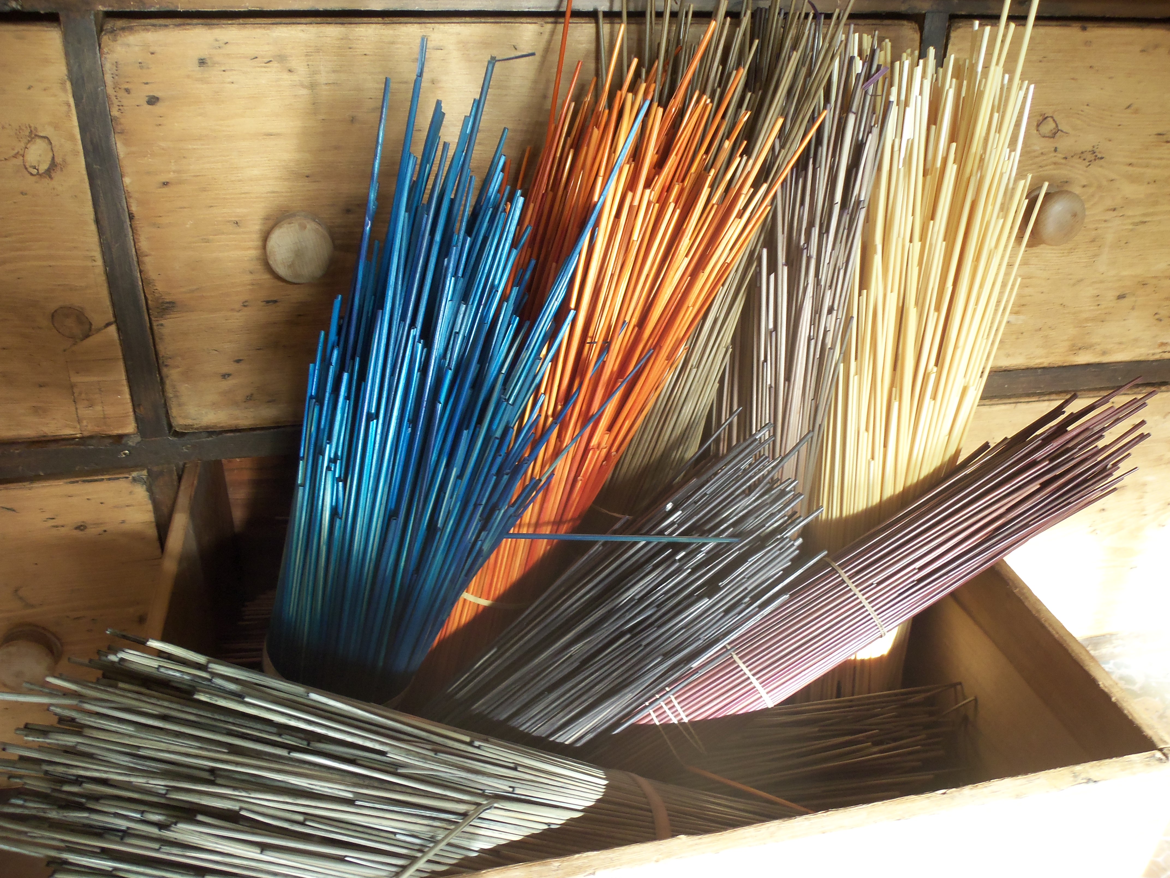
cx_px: 585
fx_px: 980
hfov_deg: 61.7
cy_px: 439
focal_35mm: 29
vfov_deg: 48.2
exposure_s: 1/30
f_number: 3.4
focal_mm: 5.2
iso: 100
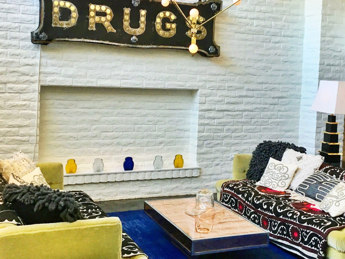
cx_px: 189
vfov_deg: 30.2
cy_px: 101
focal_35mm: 48
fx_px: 478
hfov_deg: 39.6
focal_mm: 4.15
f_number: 2.2
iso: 40
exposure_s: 1/30
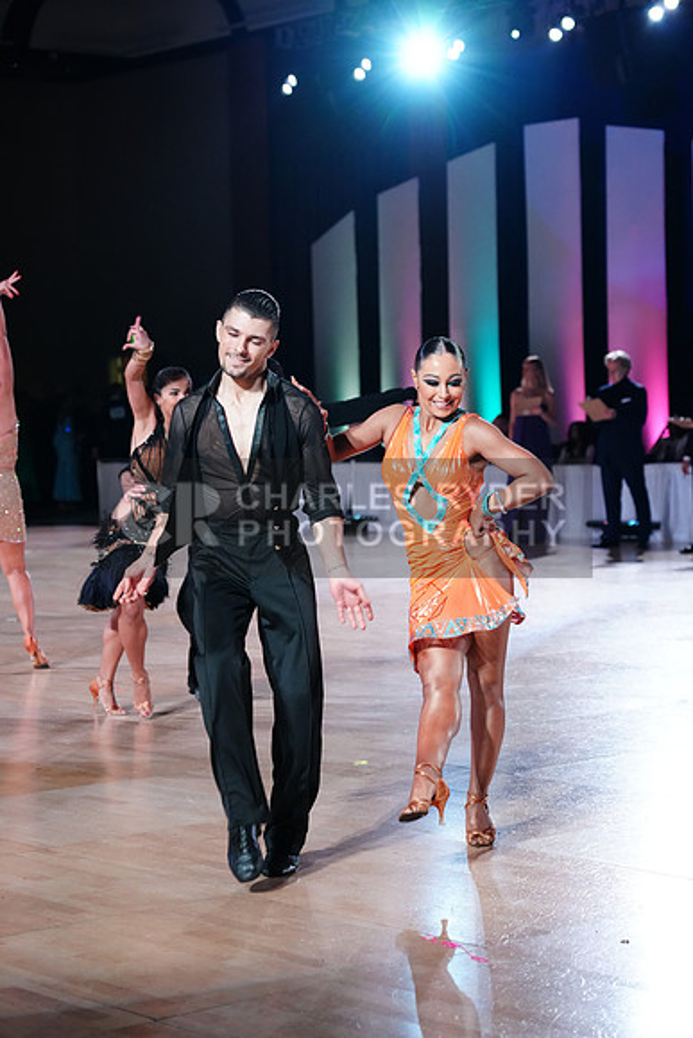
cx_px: 346
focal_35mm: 82
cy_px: 519
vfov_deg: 24.8
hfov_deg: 16.7
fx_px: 2366
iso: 3200
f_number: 4
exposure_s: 1/320
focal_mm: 82
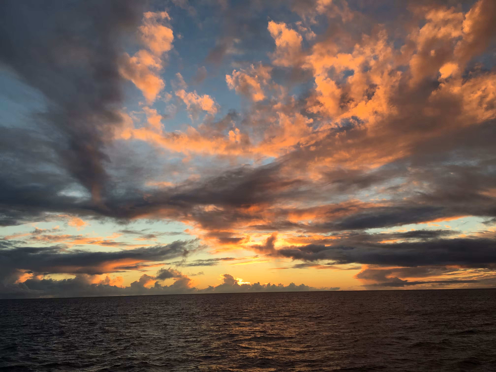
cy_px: 186
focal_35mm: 29
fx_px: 416
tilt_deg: +14.2
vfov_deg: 48.2
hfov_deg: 61.7
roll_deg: +1.7
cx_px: 248
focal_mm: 4.15
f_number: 2.2
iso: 25
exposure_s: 1/313
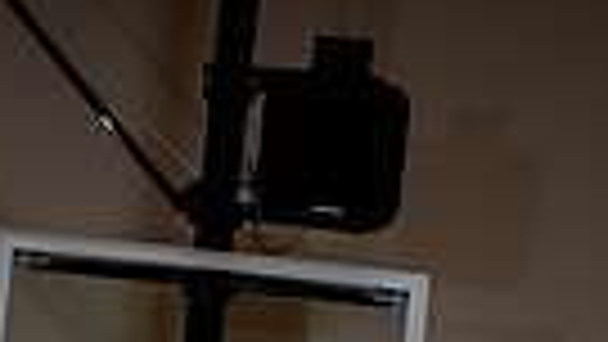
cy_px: 1004
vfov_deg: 9.7
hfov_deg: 21.5
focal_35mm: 98
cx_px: 113
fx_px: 1580
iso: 100
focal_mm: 28
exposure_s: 1/250
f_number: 5.6
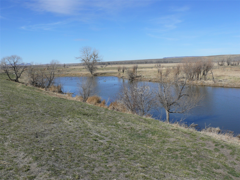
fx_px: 243
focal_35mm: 35
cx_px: 120
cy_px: 90
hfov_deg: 52.6
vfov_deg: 40.7
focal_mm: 7.4
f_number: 7.1
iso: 100
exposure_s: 1/500
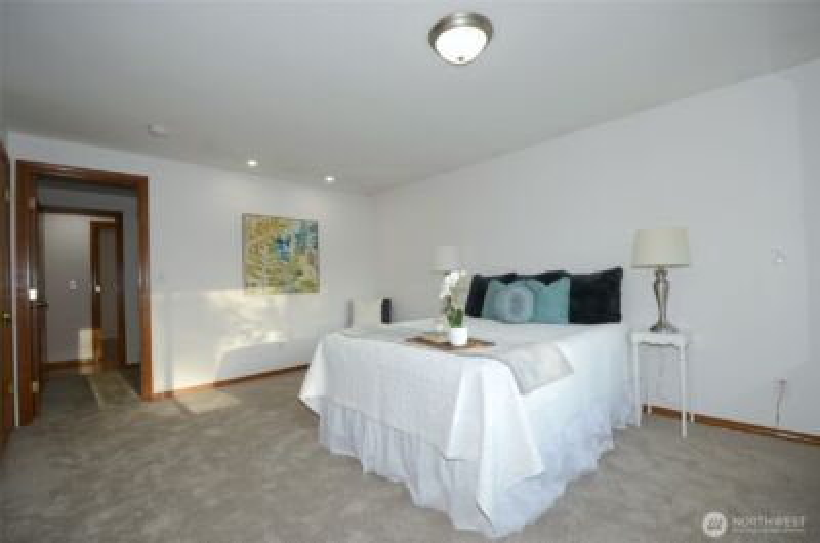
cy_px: 272
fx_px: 341
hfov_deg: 100.5
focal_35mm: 15
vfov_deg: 77.1
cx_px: 410
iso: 100
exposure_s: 1/60
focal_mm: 10
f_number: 4
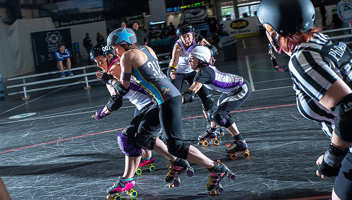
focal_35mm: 57
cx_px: 150
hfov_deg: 36.2
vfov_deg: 21.0
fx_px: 537
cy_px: 66
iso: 800
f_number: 7.1
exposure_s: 1/160
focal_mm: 48
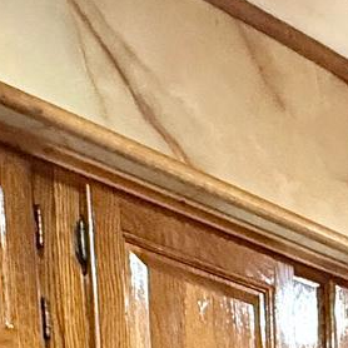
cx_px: 506
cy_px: 935
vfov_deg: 12.5
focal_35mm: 91
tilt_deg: -10.8
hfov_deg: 17.4
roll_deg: -0.1
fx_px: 1035
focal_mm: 2.22
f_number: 2.2
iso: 500
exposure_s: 1/60
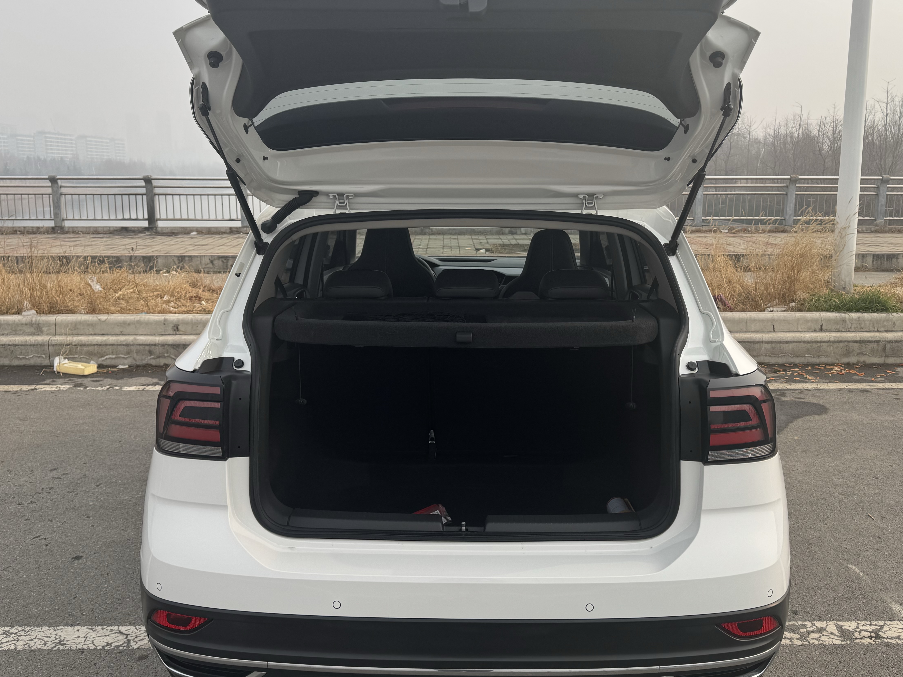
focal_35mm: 31
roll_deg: +0.4
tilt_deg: -9.1
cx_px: 462
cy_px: 303
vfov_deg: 45.4
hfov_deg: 58.3
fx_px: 809
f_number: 1.78
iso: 80
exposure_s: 1/3597
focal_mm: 6.76
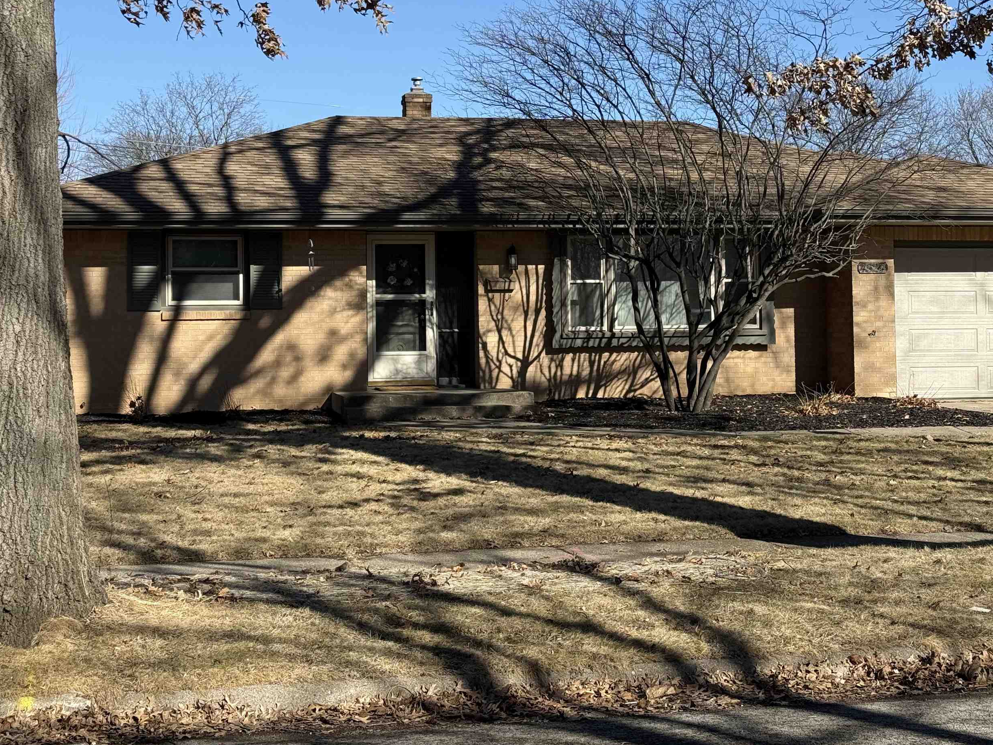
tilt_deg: +2.4
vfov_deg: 24.4
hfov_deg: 32.2
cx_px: 554
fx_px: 1721
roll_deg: +1.4
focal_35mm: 60
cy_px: 283
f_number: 1.78
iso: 64
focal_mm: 6.76
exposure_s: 1/3534
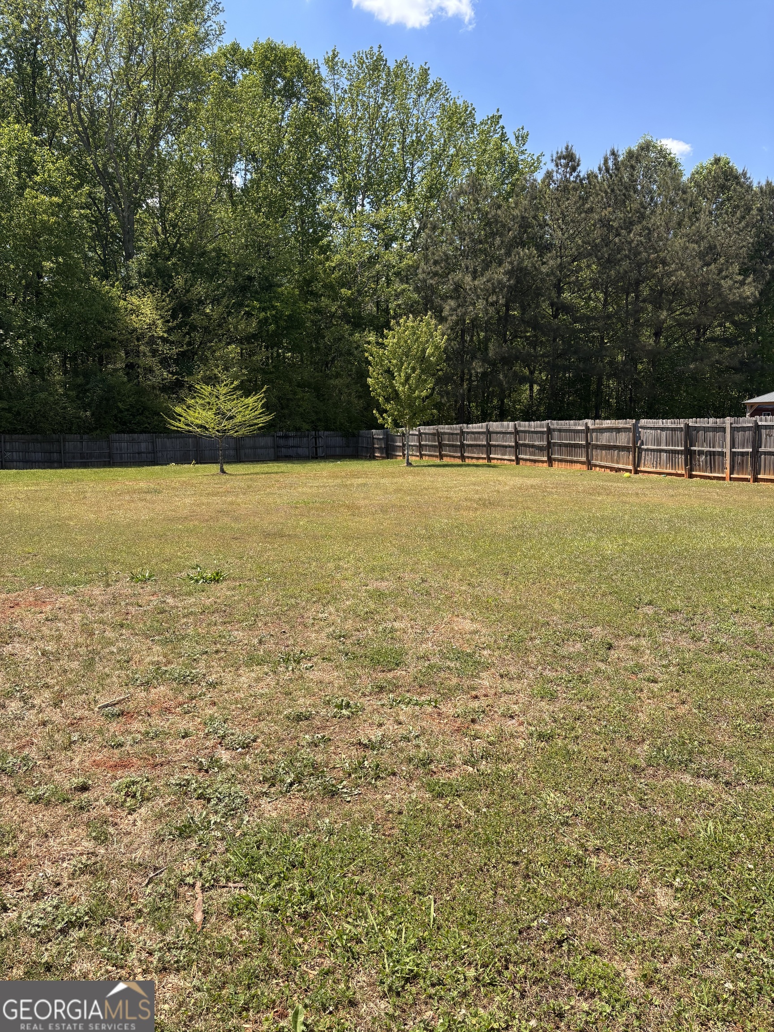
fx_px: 775
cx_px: 387
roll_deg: -0.3
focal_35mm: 26
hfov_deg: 53.1
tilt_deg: -7.0
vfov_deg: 67.3
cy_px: 516
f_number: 1.6
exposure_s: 1/1695
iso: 50
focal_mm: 5.96
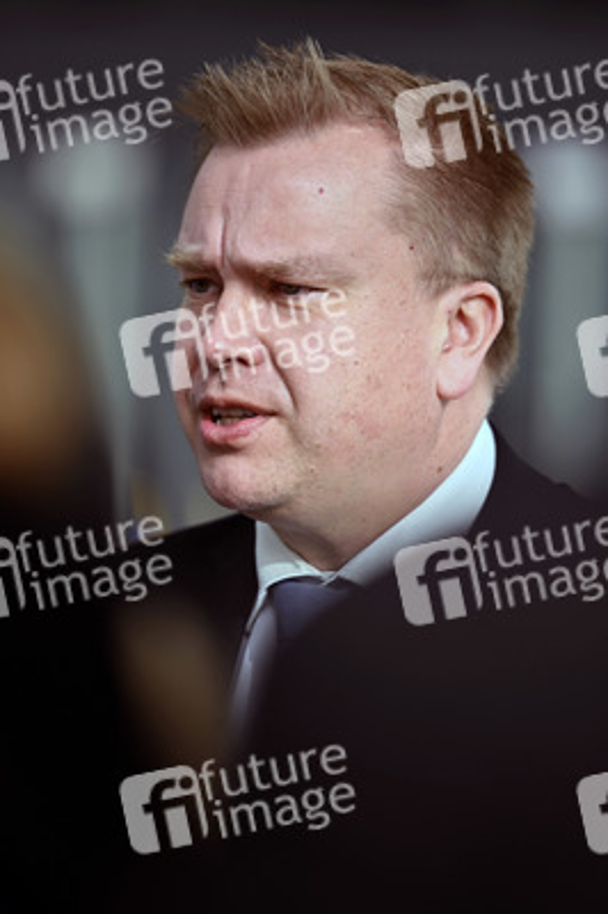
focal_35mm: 200
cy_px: 457
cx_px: 304
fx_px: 5075
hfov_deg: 6.9
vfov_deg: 10.3
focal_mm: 200
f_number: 2.8
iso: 160
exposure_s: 1/400
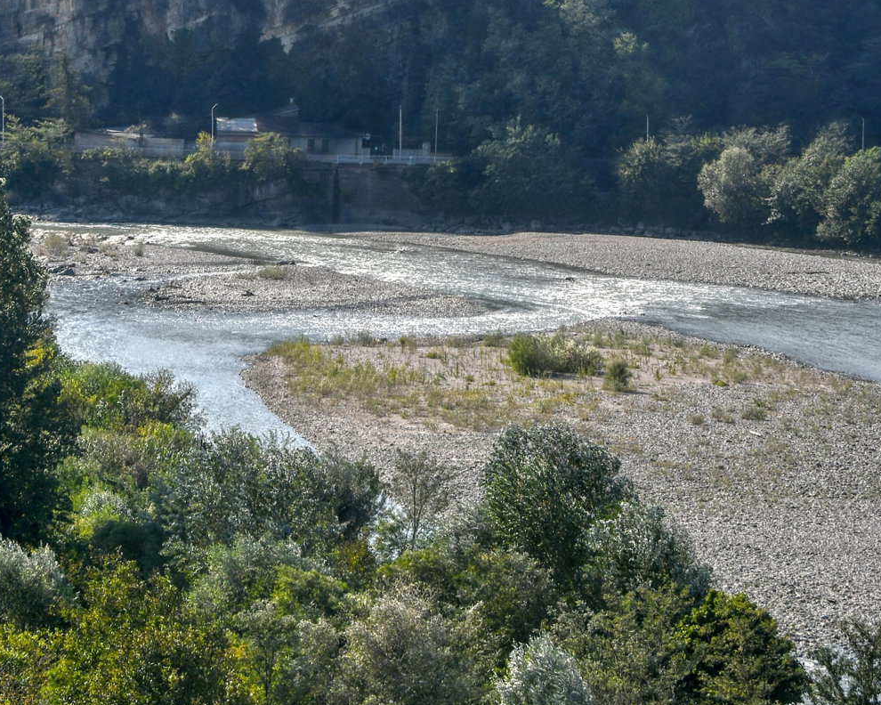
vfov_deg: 8.8
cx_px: 394
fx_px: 4537
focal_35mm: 174
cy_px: -93
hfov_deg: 11.1
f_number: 8
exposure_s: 1/200
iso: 100
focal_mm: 68
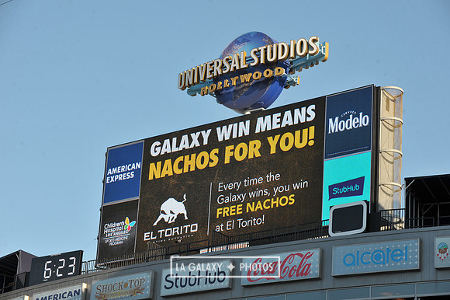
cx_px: 225
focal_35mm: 110
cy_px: 150
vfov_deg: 12.4
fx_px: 1374
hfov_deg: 18.6
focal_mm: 110
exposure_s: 1/320
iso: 200
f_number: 9
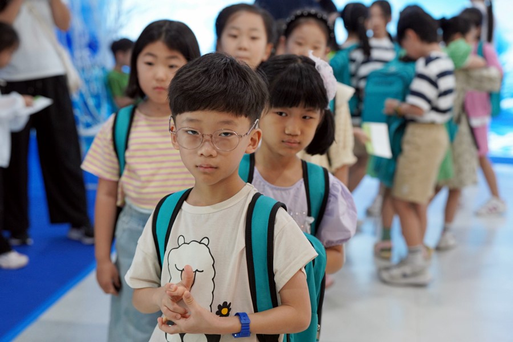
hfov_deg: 28.8
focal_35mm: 70
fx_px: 997
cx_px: 256
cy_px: 171
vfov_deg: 19.5
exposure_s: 1/160
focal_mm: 70
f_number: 4
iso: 1600
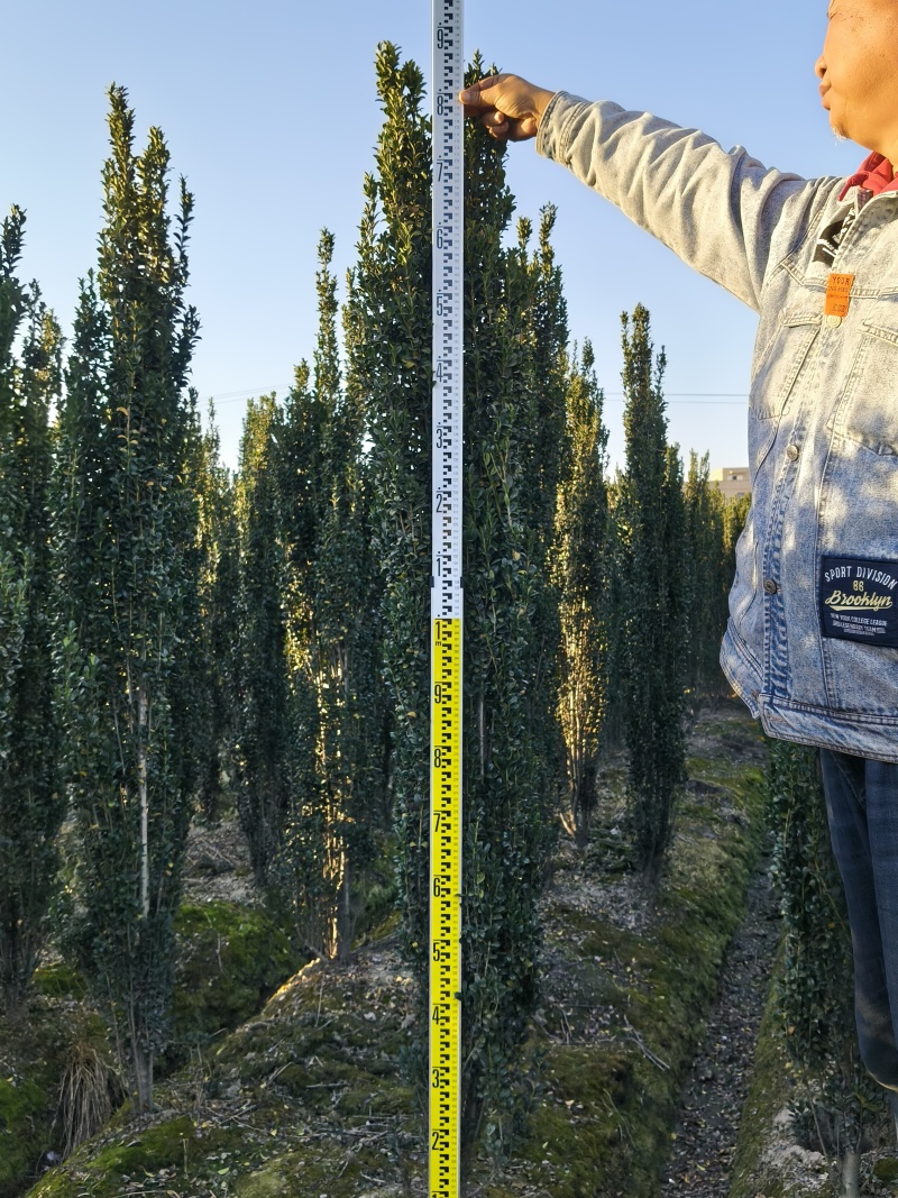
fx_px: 1072
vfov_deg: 58.4
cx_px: 449
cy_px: 599
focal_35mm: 31
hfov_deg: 45.4
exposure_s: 1/800
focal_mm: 4.84
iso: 80
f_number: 1.8
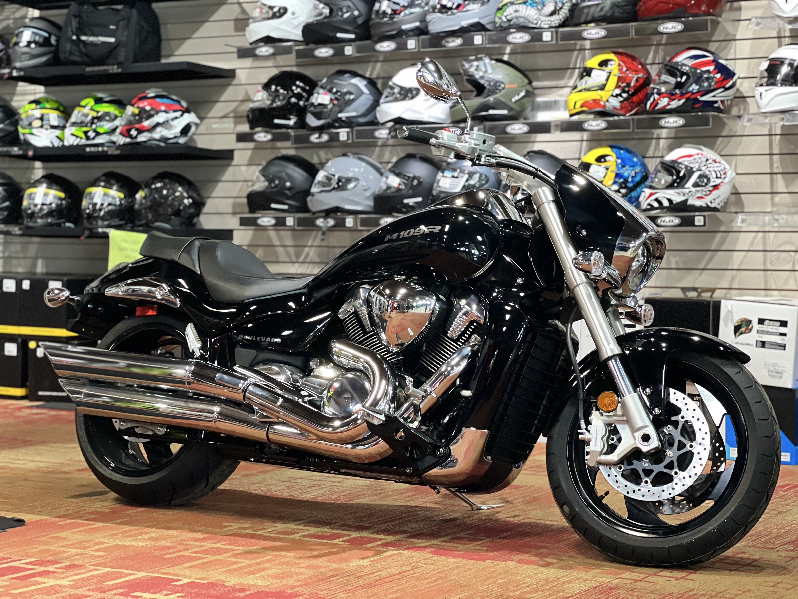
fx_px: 1775
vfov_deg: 19.1
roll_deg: -0.8
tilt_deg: -3.0
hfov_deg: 25.3
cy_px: 300
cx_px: 399
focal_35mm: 77
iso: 400
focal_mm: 9
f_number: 2.8
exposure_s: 1/20
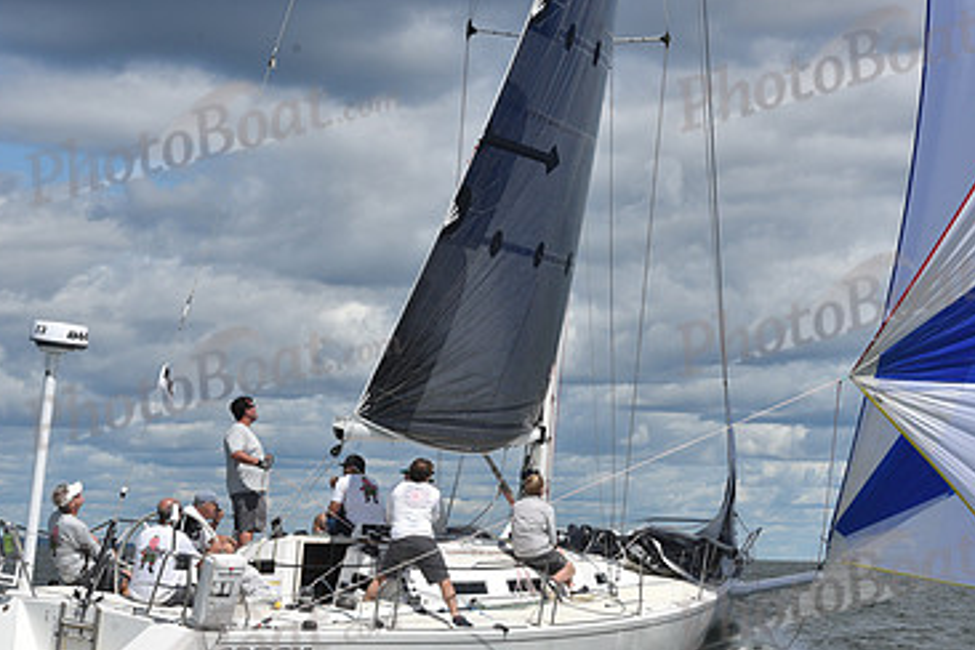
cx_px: 541
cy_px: 484
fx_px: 3006
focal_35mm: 111
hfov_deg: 18.4
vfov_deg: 12.3
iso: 250
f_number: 11
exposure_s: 1/800
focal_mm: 70
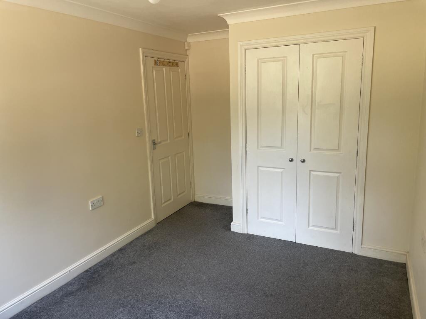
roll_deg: +1.6
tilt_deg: -11.0
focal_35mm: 26
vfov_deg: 53.1
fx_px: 320
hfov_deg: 67.3
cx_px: 213
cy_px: 160
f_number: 1.6
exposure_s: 1/105
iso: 125
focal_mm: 4.2
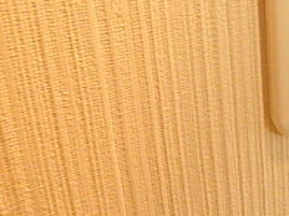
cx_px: 369
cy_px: -58
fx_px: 484
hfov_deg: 27.9
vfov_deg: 22.7
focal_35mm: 58
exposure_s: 1/30
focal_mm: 3.7
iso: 800
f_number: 3.5
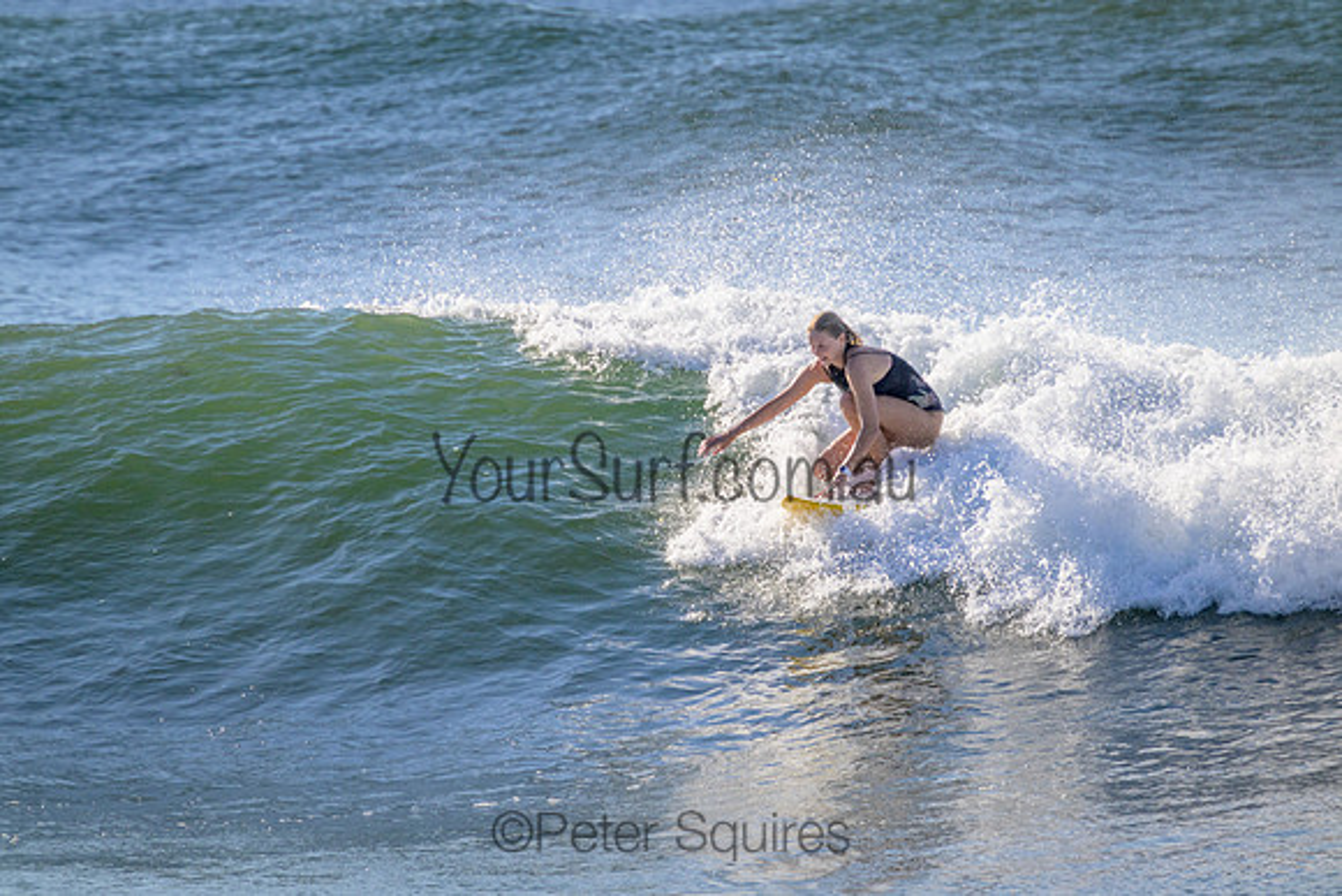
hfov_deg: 2.6
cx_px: 671
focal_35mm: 800
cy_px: 448
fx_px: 29828
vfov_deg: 1.7
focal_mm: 800
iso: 900
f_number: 11
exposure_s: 1/2000
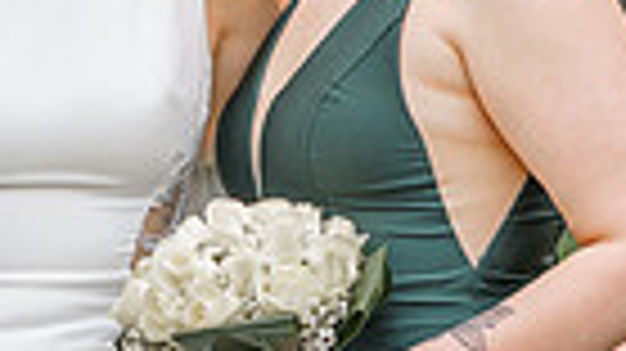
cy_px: 263
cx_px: 9
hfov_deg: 5.8
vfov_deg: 3.3
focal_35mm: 371
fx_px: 6155
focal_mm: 85
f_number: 2.8
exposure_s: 1/640
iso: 100
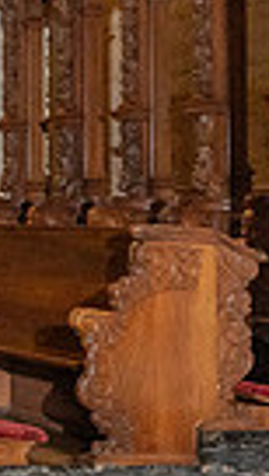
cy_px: 156
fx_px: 1350
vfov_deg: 19.9
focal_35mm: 107
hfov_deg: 8.2
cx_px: -713
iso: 2000
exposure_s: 1/200
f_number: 6.3
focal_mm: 24
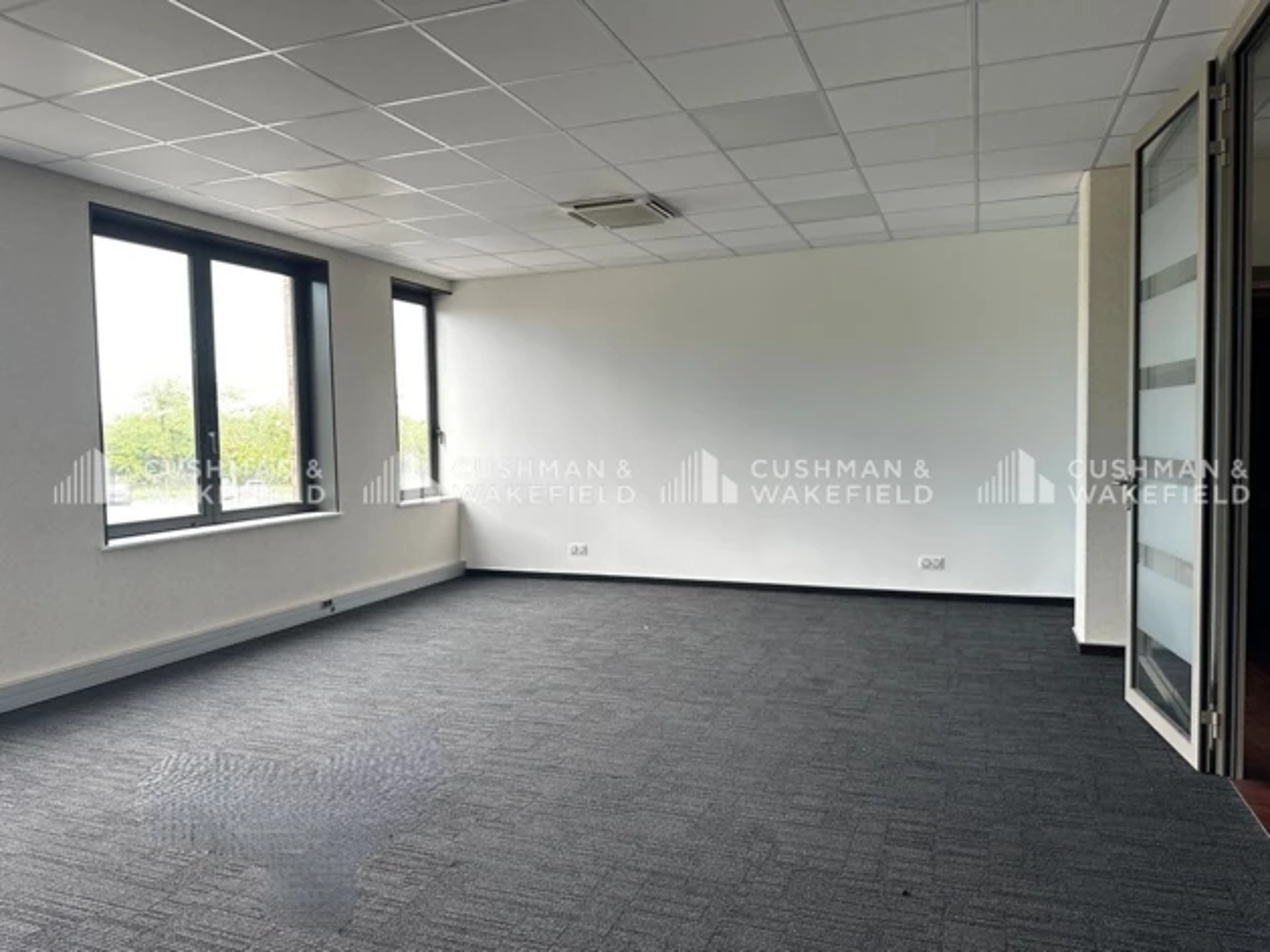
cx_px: 635
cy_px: 476
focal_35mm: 24
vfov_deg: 56.8
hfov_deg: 71.6
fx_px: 881
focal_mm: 6.86
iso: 160
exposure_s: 1/100
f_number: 1.78
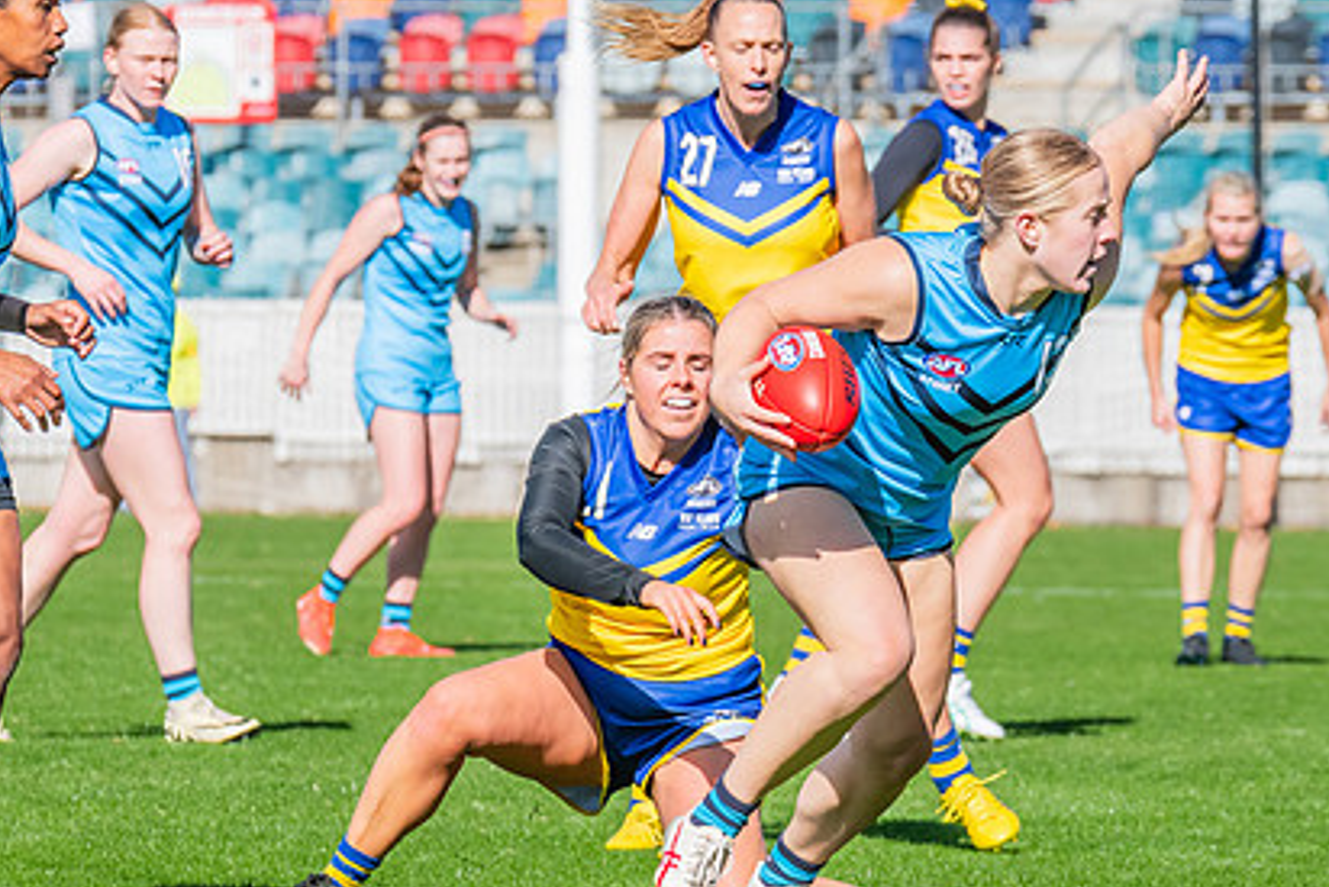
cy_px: 506
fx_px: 19461
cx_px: 885
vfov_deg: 2.6
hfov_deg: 3.9
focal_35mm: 527
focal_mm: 290
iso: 800
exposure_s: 1/1250
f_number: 11
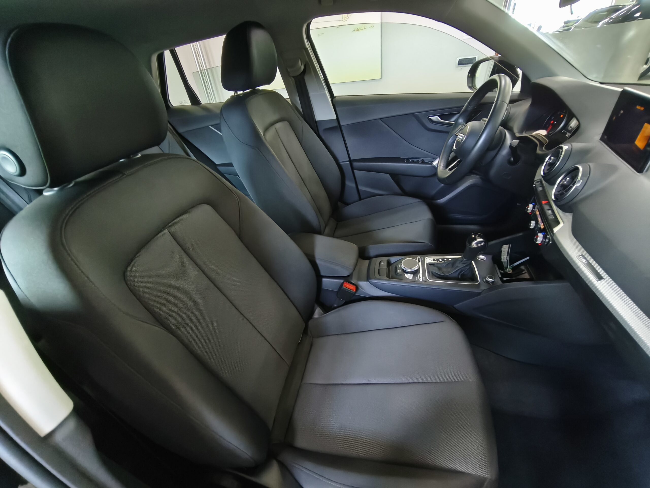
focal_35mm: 15
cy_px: 244
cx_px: 325
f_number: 2.2
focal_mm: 1.91
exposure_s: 1/14.3
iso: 2000
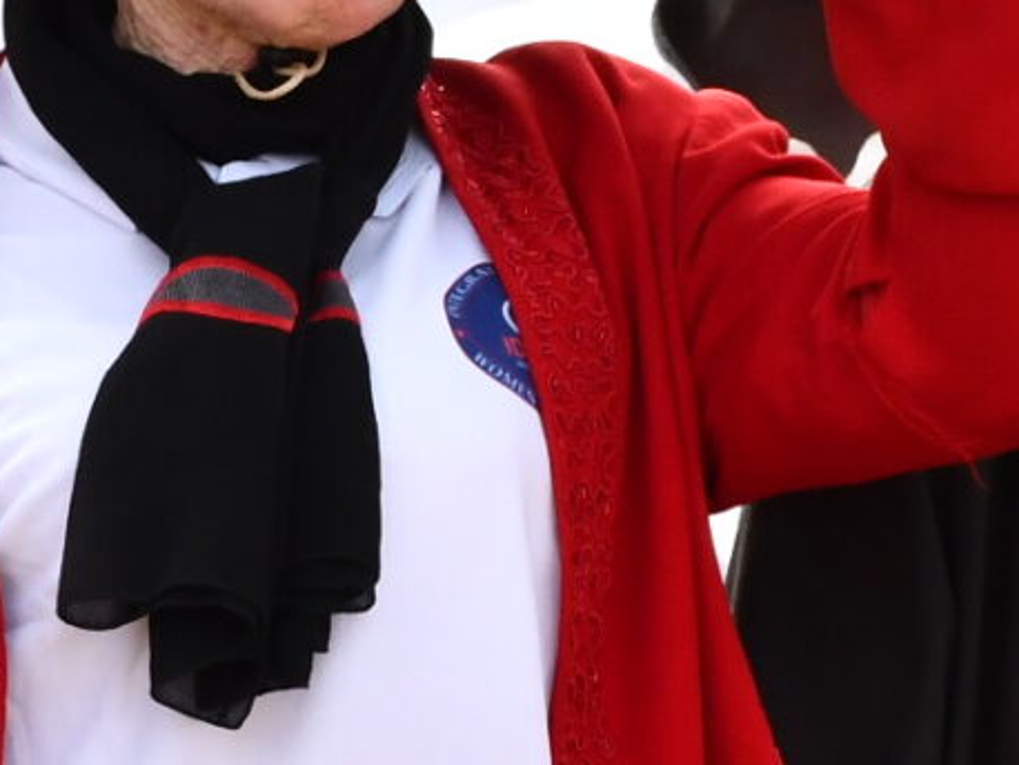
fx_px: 16611
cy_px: 866
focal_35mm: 564
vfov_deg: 2.6
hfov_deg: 3.5
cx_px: 271
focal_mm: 70
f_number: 10
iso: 1000
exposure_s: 1/800
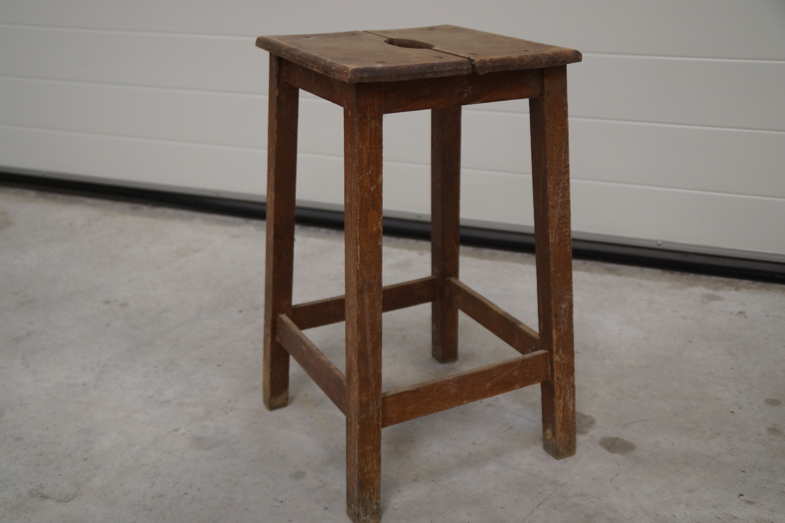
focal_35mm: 42
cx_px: 392
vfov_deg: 31.9
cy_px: 262
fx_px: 915
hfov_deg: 46.4
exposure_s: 1/60
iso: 640
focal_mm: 28
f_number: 4
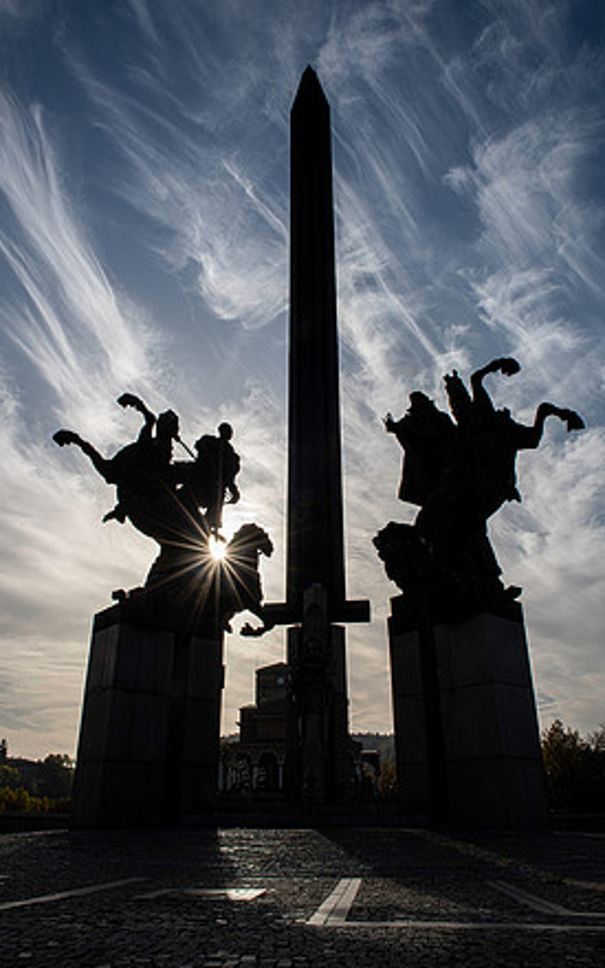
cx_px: 297
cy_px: 480
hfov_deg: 49.3
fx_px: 660
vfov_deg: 72.5
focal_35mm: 25
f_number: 22
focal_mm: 24
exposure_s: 1/250
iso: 250
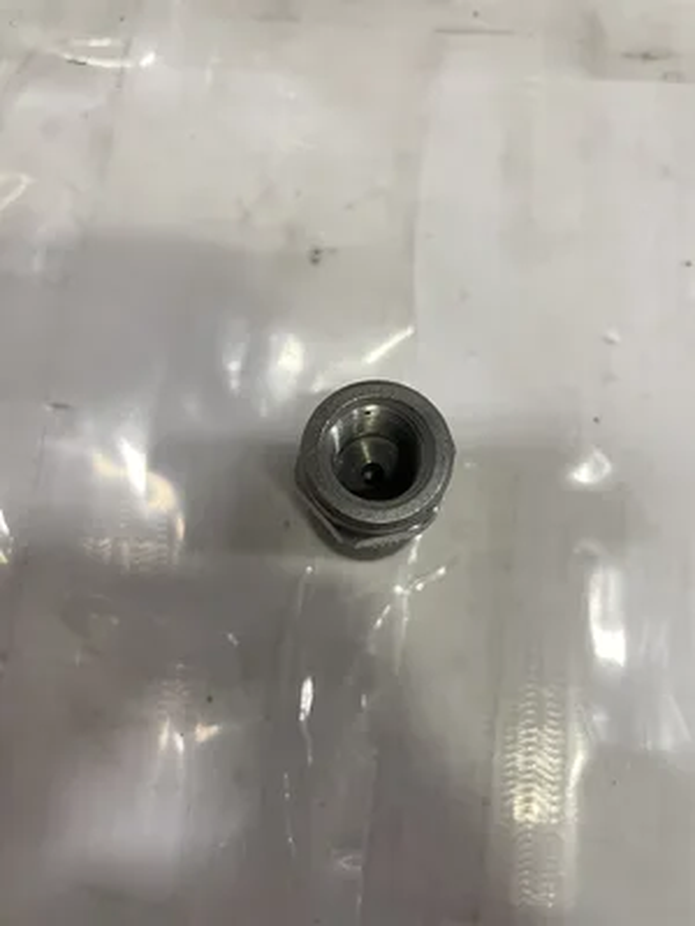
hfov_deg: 53.1
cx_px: 348
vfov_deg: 67.3
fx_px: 696
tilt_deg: -78.8
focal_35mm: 26
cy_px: 463
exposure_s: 1/60
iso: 80
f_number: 1.6
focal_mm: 4.2
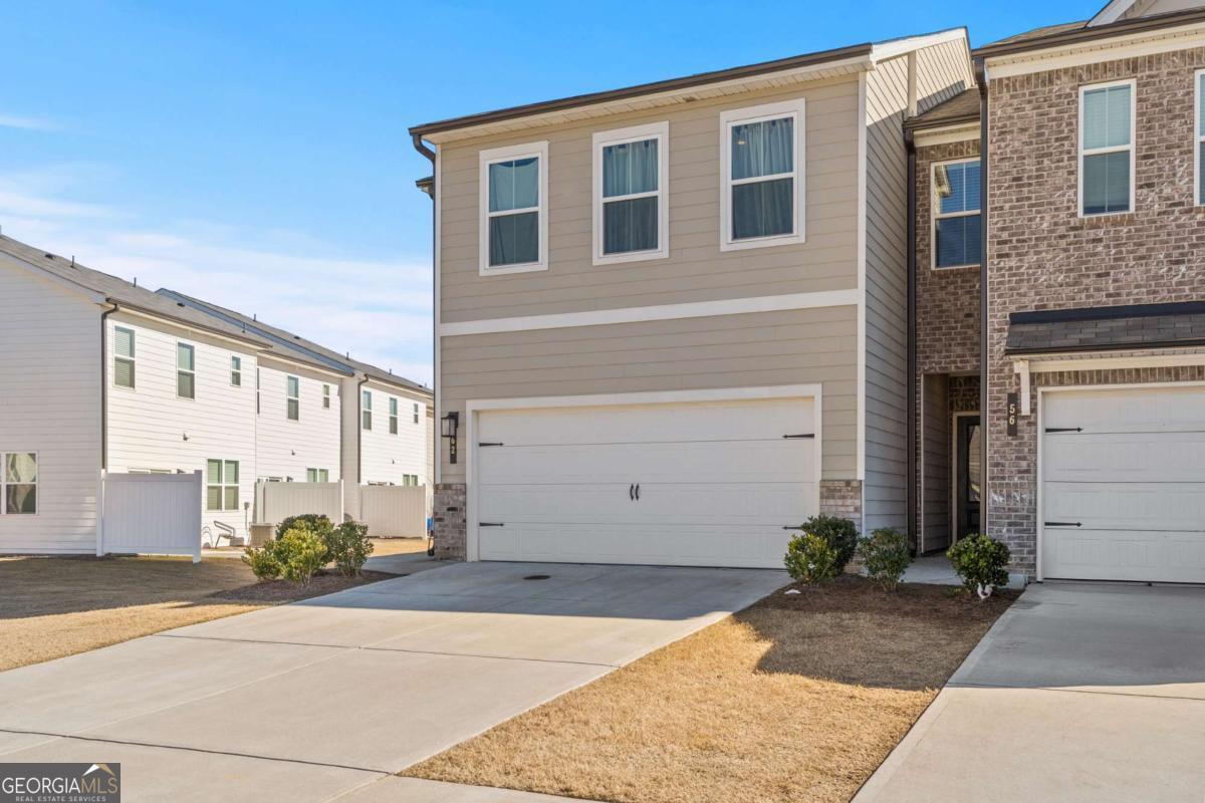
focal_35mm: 32
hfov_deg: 59.5
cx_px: 602
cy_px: 402
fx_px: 1054
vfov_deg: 41.7
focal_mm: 31.5
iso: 1250
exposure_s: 1/2000
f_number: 6.3
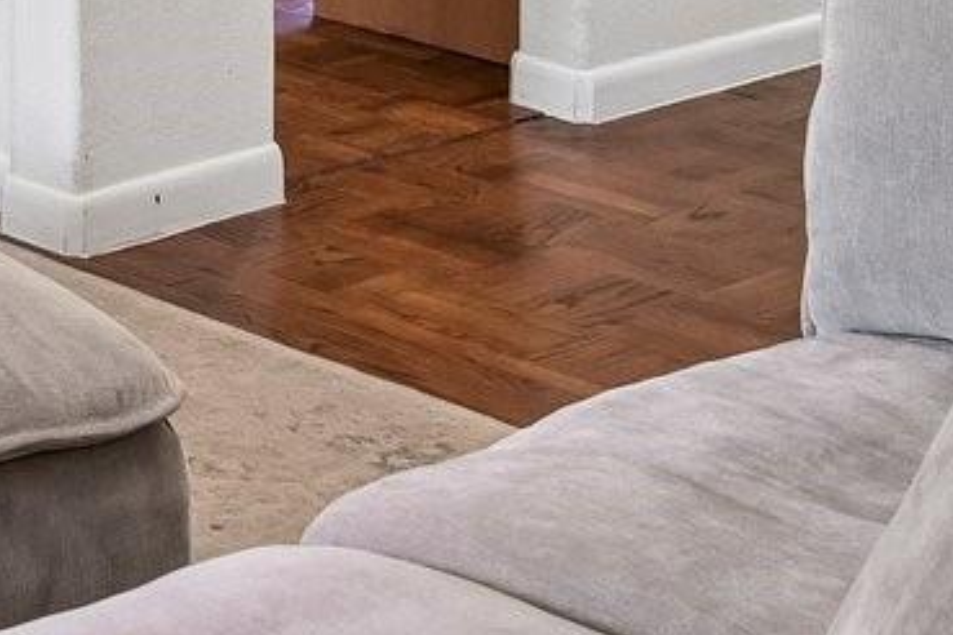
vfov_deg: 12.0
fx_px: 2647
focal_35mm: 100
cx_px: -772
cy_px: -696
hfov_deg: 16.8
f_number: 8
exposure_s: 1/20
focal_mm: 18
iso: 400
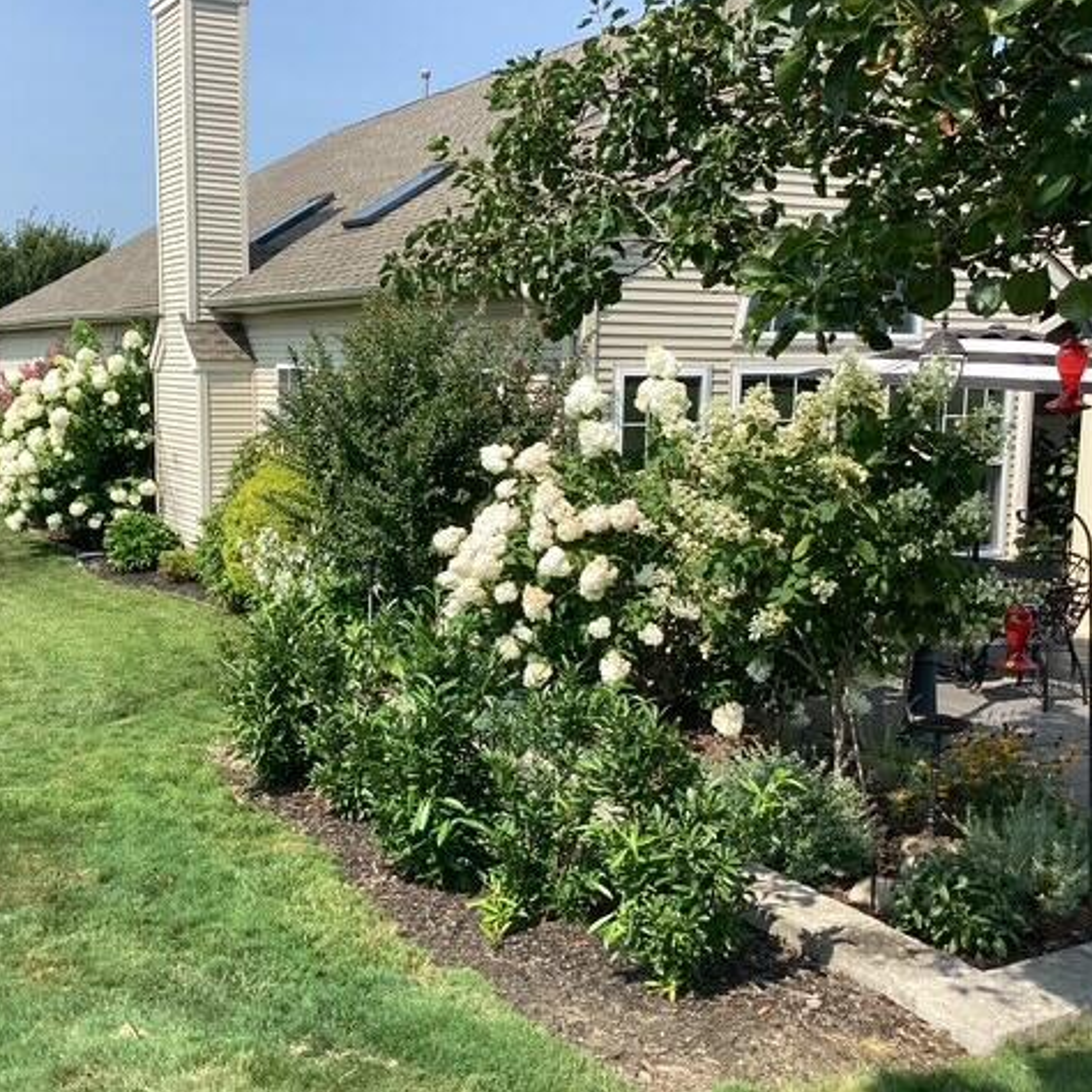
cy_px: 541
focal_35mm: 37
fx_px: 1321
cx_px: 380
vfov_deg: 44.9
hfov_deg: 44.4
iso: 25
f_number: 2.4
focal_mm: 3.3
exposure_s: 1/959
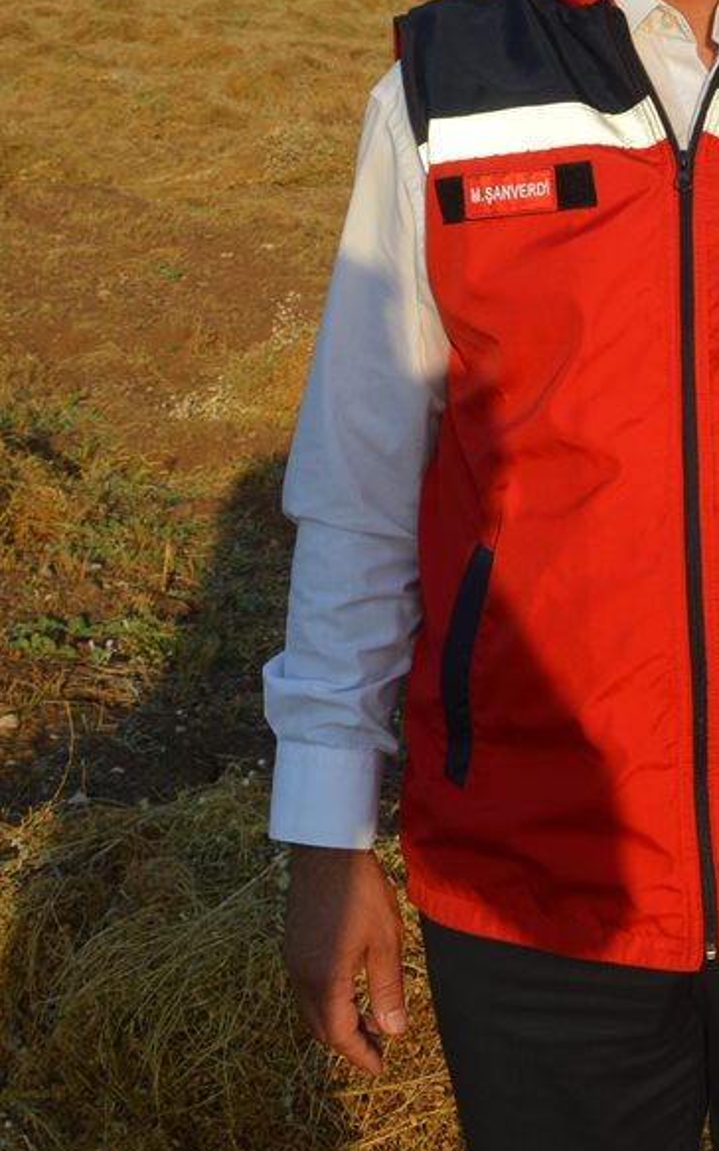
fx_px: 2359
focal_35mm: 75
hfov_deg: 16.3
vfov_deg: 27.0
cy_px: 276
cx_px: 970
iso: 100
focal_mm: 21
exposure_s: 1/250
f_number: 8
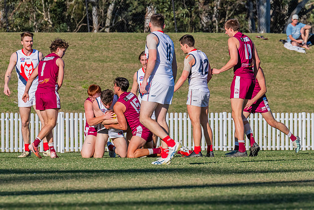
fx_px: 4834
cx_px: 111
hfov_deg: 3.7
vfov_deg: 2.5
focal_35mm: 554
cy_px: 133
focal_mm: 420
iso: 800
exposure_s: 1/1250
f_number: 13
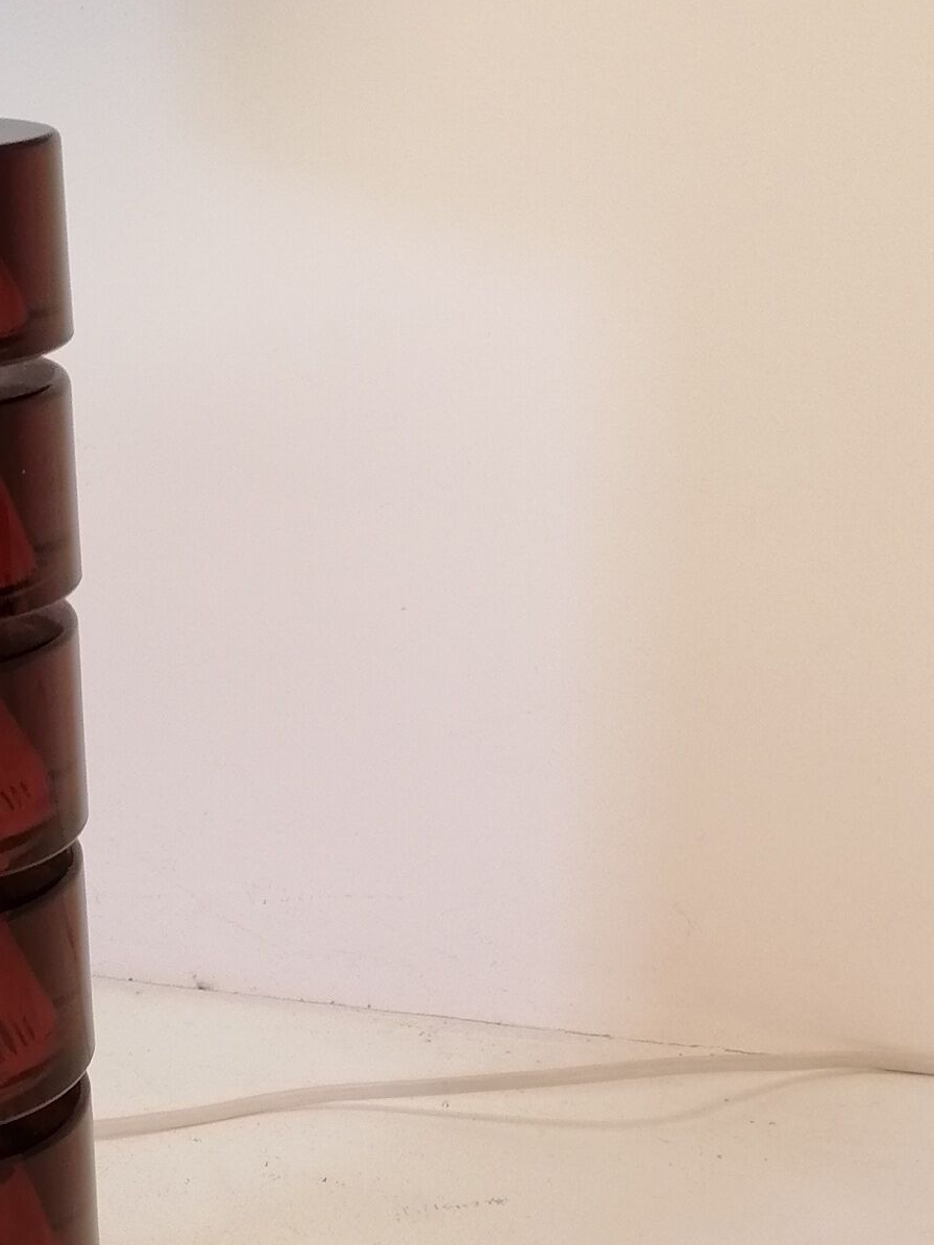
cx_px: -149
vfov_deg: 26.7
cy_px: 178
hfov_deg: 19.6
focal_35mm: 71
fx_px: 2555
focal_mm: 5.4
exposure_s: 1/33.3
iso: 100
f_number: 1.8
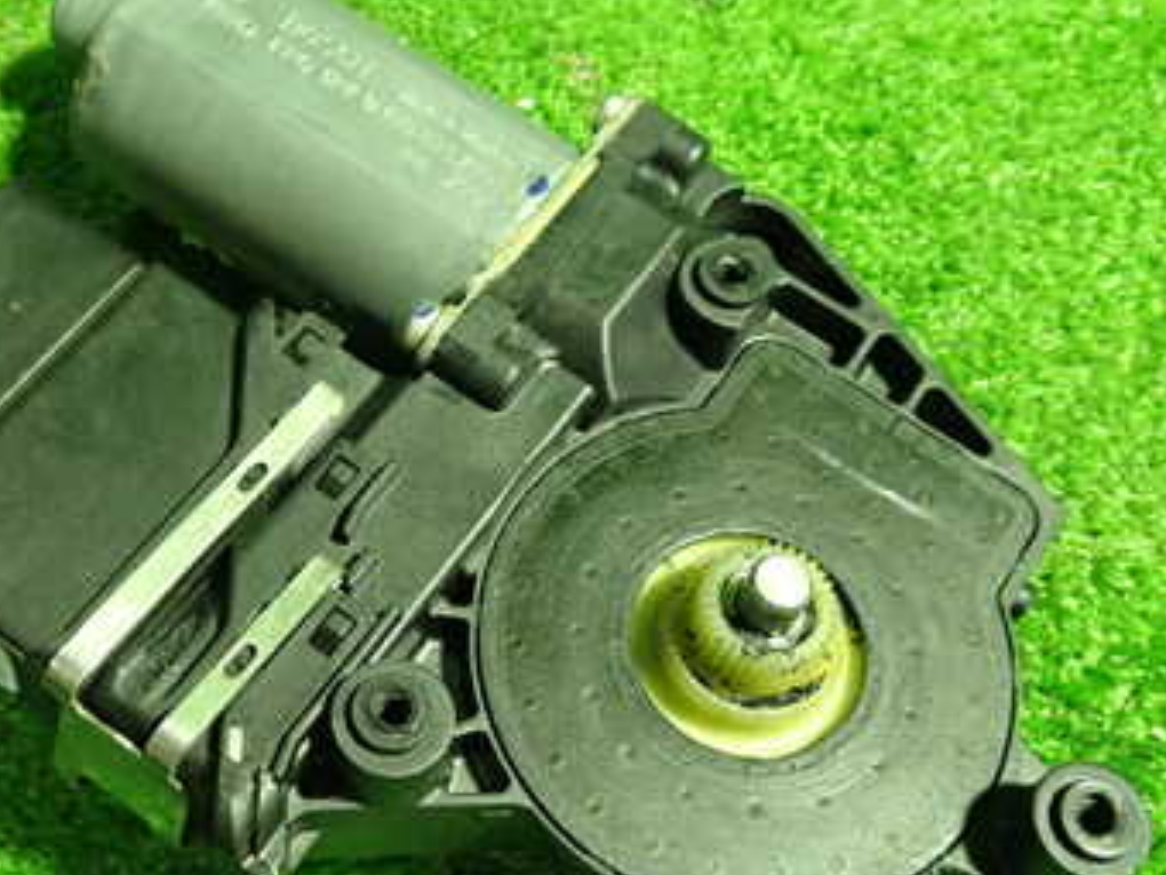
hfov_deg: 36.1
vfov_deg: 27.5
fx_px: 1785
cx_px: 535
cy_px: 412
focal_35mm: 53
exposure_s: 1/30
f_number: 2.3
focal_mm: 5.4
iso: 640
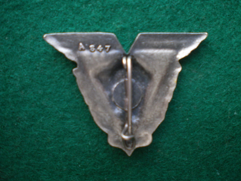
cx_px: 120
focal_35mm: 38
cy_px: 90
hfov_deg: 49.0
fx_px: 265
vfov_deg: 37.7
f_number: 3.1
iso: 160
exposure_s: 1/50
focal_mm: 6.3
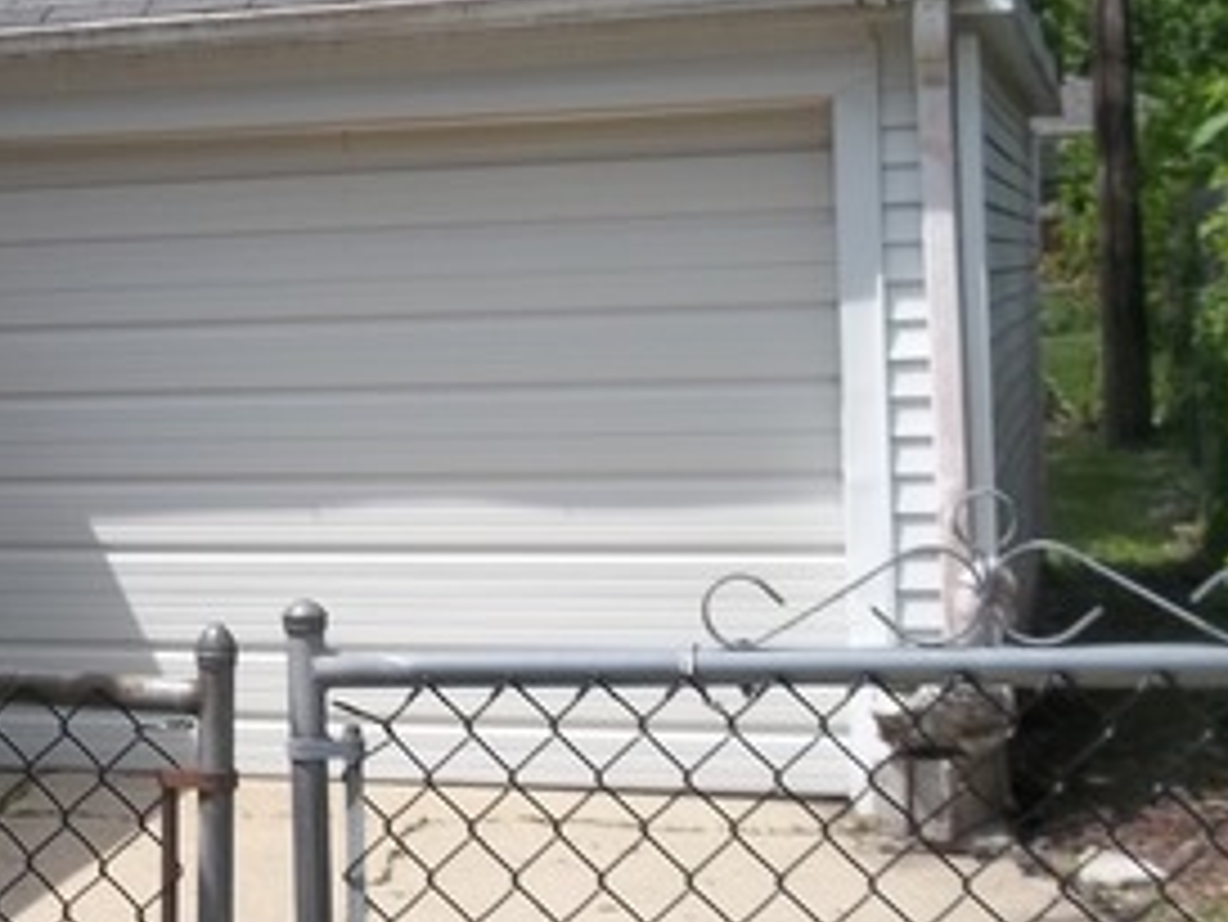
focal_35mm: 75
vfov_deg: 19.7
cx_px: -18
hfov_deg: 24.7
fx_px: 2662
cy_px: 454
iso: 80
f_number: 8.8
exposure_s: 1/200
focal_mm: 5.7
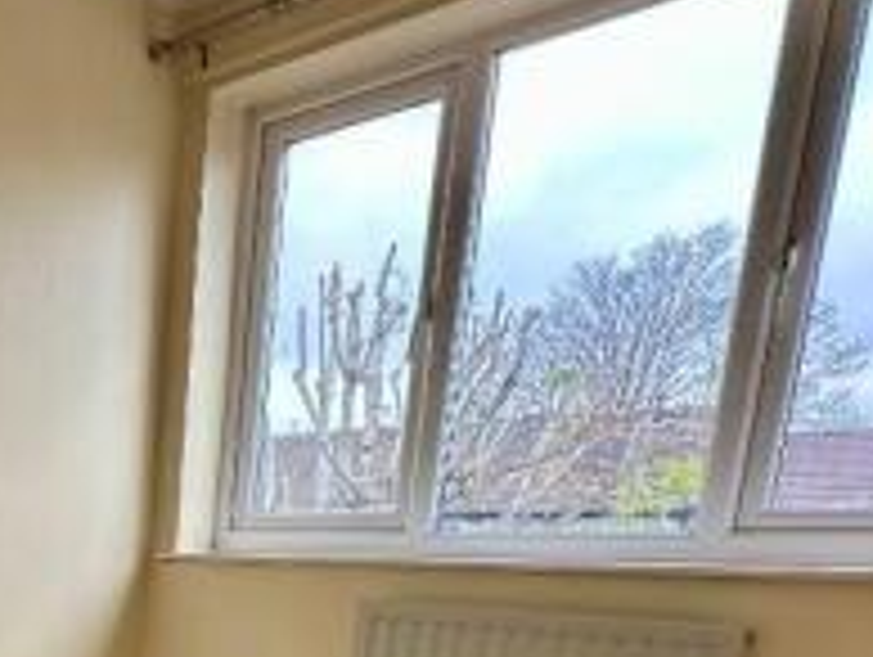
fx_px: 1061
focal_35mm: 42
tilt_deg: -12.5
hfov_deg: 35.7
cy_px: 776
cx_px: -160
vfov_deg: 29.8
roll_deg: +1.0
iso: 40
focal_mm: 2.22
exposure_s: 1/117
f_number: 2.2
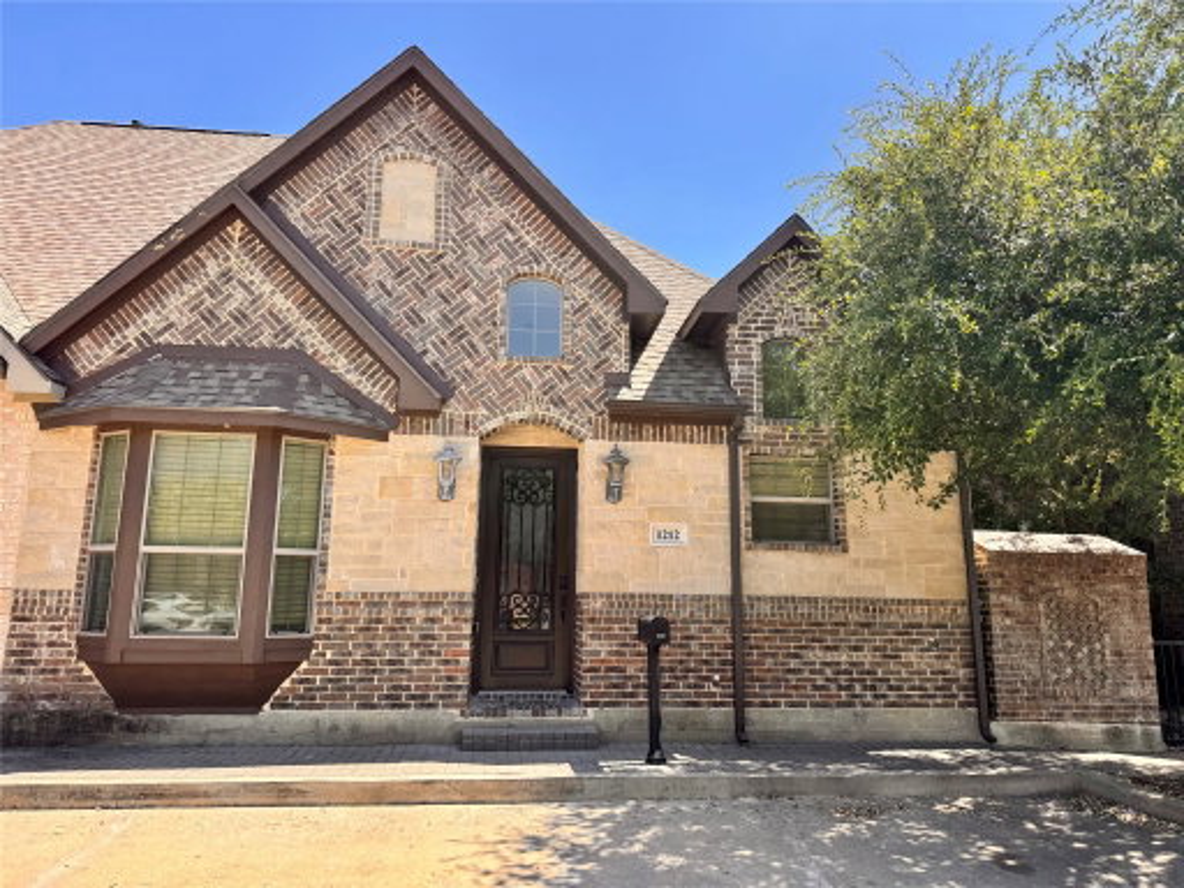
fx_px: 821
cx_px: 592
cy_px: 444
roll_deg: -0.9
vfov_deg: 56.8
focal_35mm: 24
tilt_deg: +10.3
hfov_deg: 71.6
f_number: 1.78
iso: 80
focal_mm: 6.76
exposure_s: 1/1818
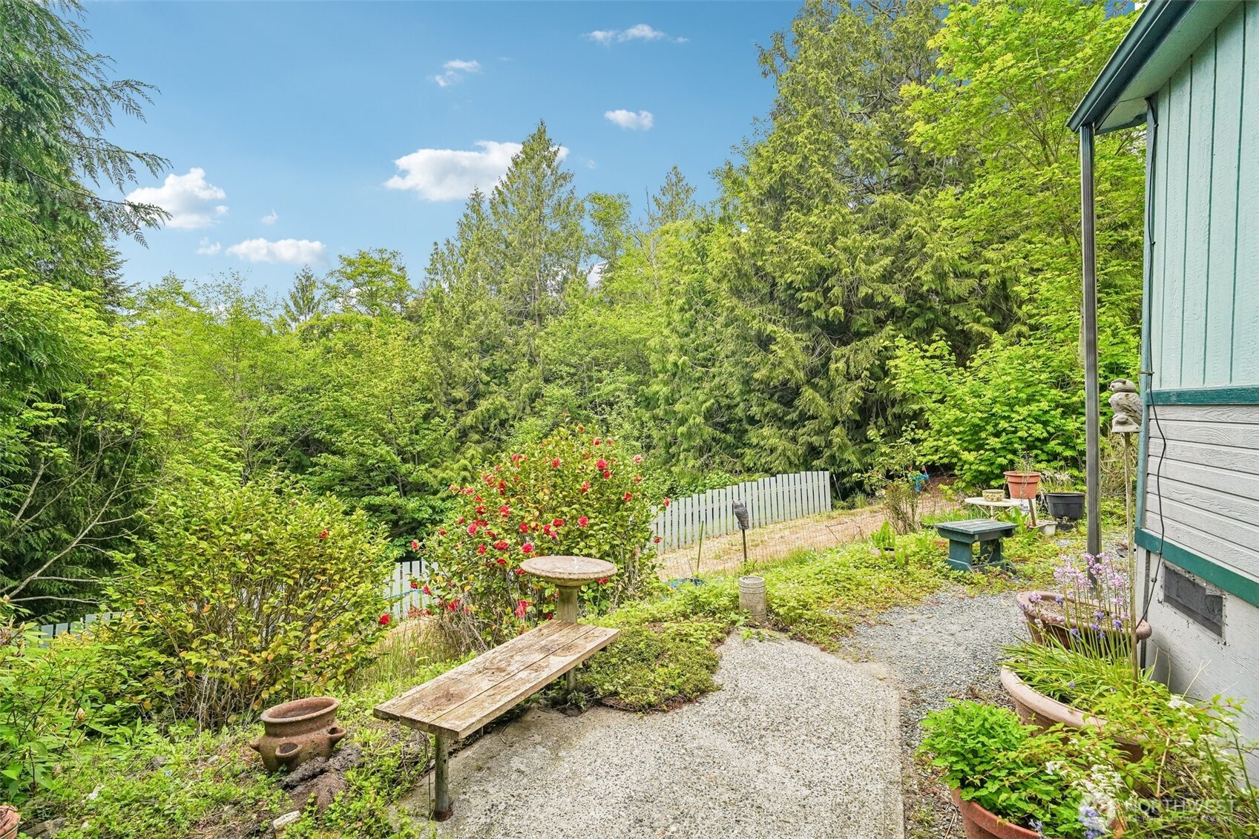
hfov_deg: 96.7
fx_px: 559
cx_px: 630
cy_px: 420
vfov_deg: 73.7
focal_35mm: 16
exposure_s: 1/640
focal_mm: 16
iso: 1600
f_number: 8
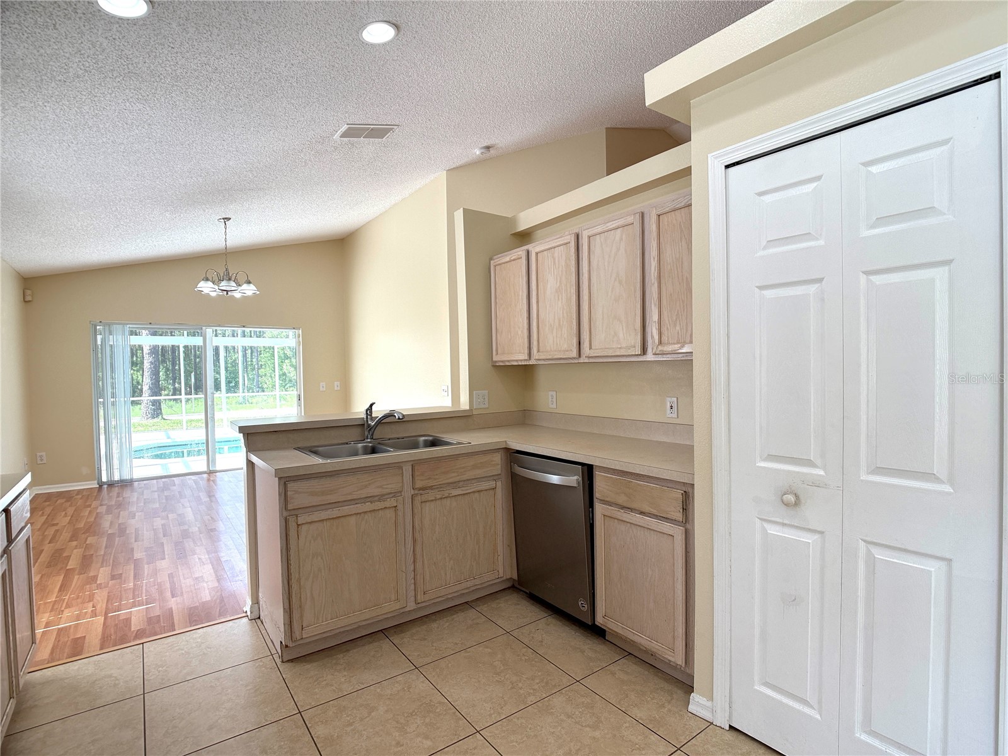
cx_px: 504
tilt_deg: +0.0
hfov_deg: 71.6
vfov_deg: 56.8
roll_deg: +1.2
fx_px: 699
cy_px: 378
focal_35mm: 24
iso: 100
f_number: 1.78
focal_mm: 6.76
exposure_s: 1/403
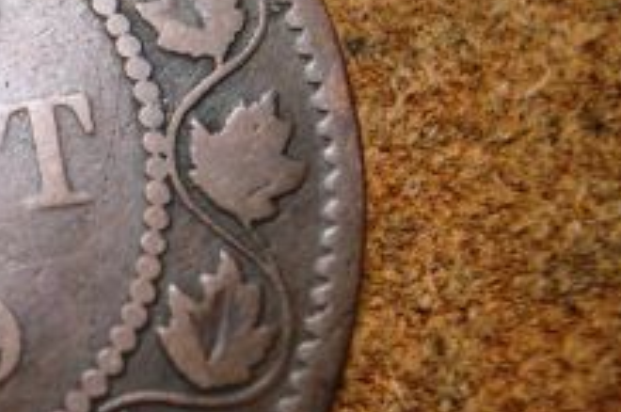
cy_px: 229
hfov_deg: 17.9
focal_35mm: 108
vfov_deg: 12.6
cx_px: -161
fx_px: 1860
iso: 100
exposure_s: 1/63.6
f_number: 2.8
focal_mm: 8
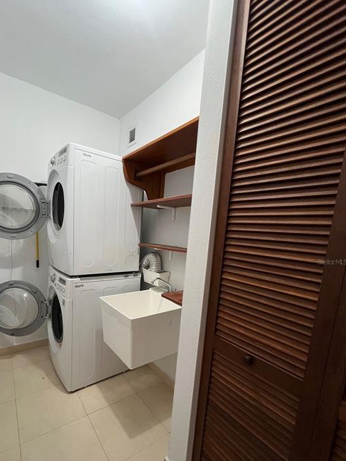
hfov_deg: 81.2
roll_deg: -2.8
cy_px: 262
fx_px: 200
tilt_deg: -7.0
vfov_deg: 97.6
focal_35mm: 15
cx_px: 149
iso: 500
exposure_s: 1/60
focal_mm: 1.57
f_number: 1.8
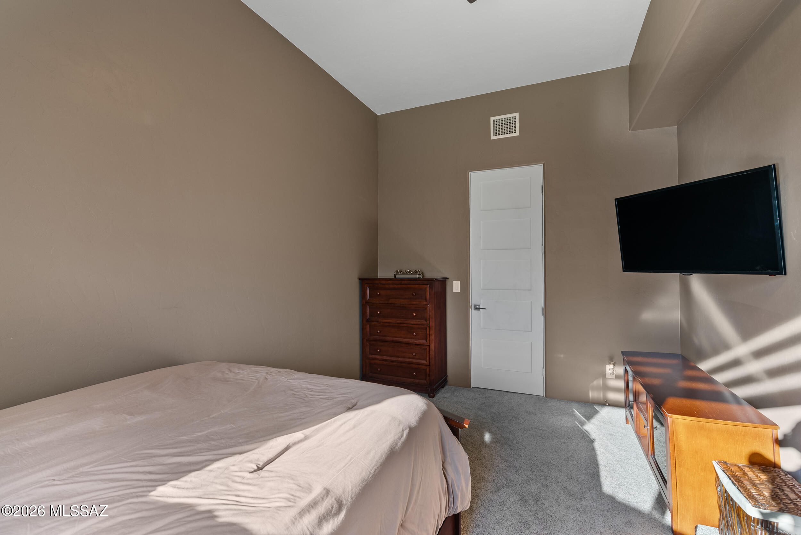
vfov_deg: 73.8
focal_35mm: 16
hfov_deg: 96.7
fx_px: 356
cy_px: 268
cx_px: 400
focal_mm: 16
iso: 200
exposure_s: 1.3
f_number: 8
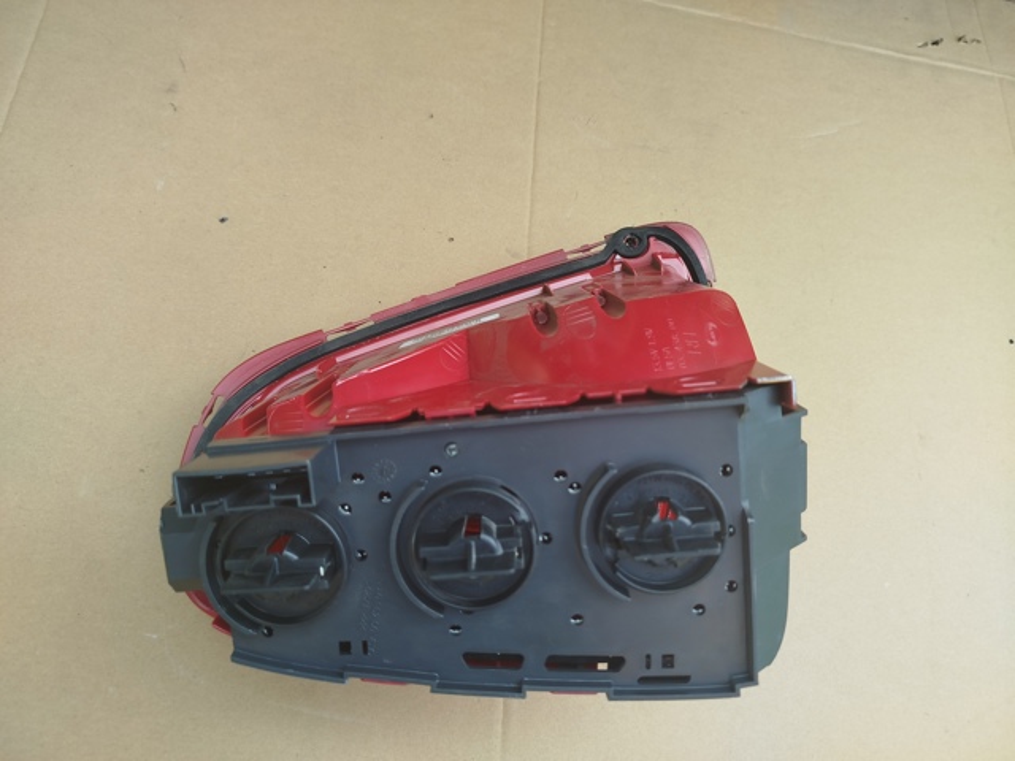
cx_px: 508
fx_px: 704
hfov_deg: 71.6
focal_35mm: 24
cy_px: 380
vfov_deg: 56.8
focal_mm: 5.31
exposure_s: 1/142
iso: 50
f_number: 1.7
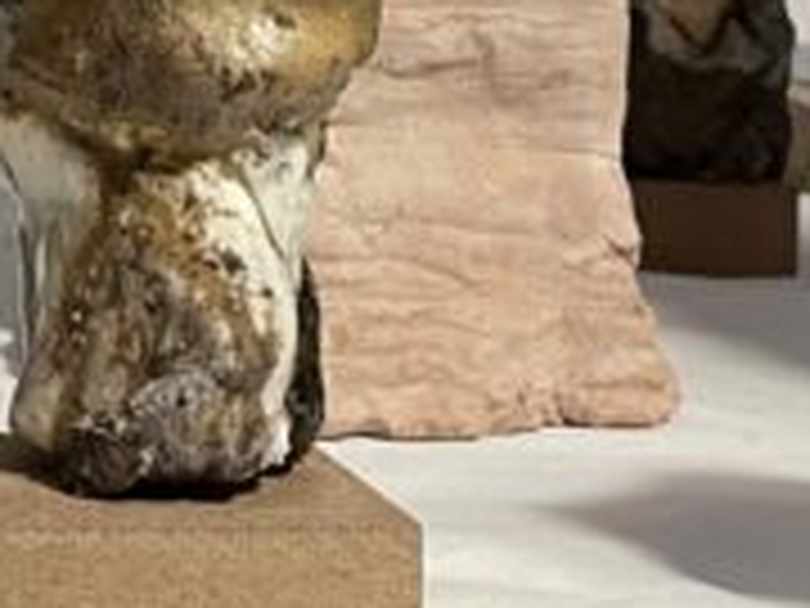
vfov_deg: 9.3
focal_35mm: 148
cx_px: -86
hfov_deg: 13.1
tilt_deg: +4.9
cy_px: -667
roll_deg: -1.1
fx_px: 3463
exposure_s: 1/50
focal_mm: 4.2
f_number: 1.6
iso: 80
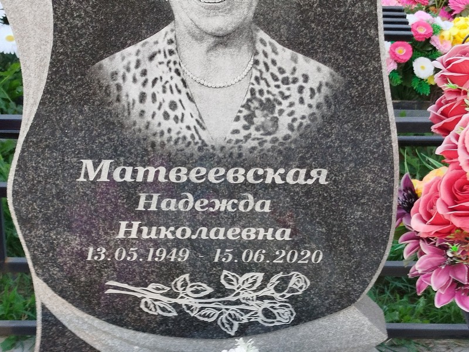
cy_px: 176
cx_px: 234
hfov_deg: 61.7
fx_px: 393
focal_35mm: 29
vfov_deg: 48.2
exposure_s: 1/50
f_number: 1.7
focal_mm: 5.31
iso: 64
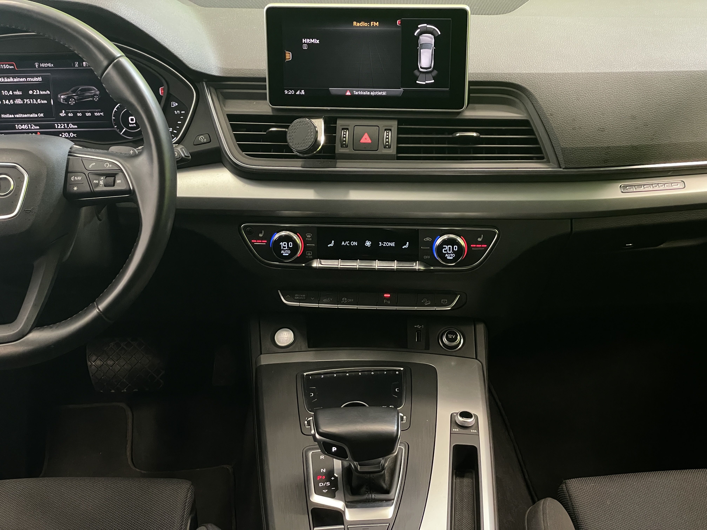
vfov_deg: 28.0
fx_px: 1062
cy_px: 265
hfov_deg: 36.8
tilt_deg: -22.8
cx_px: 354
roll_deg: +1.0
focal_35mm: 52
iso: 400
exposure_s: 1/50
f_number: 2
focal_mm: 6
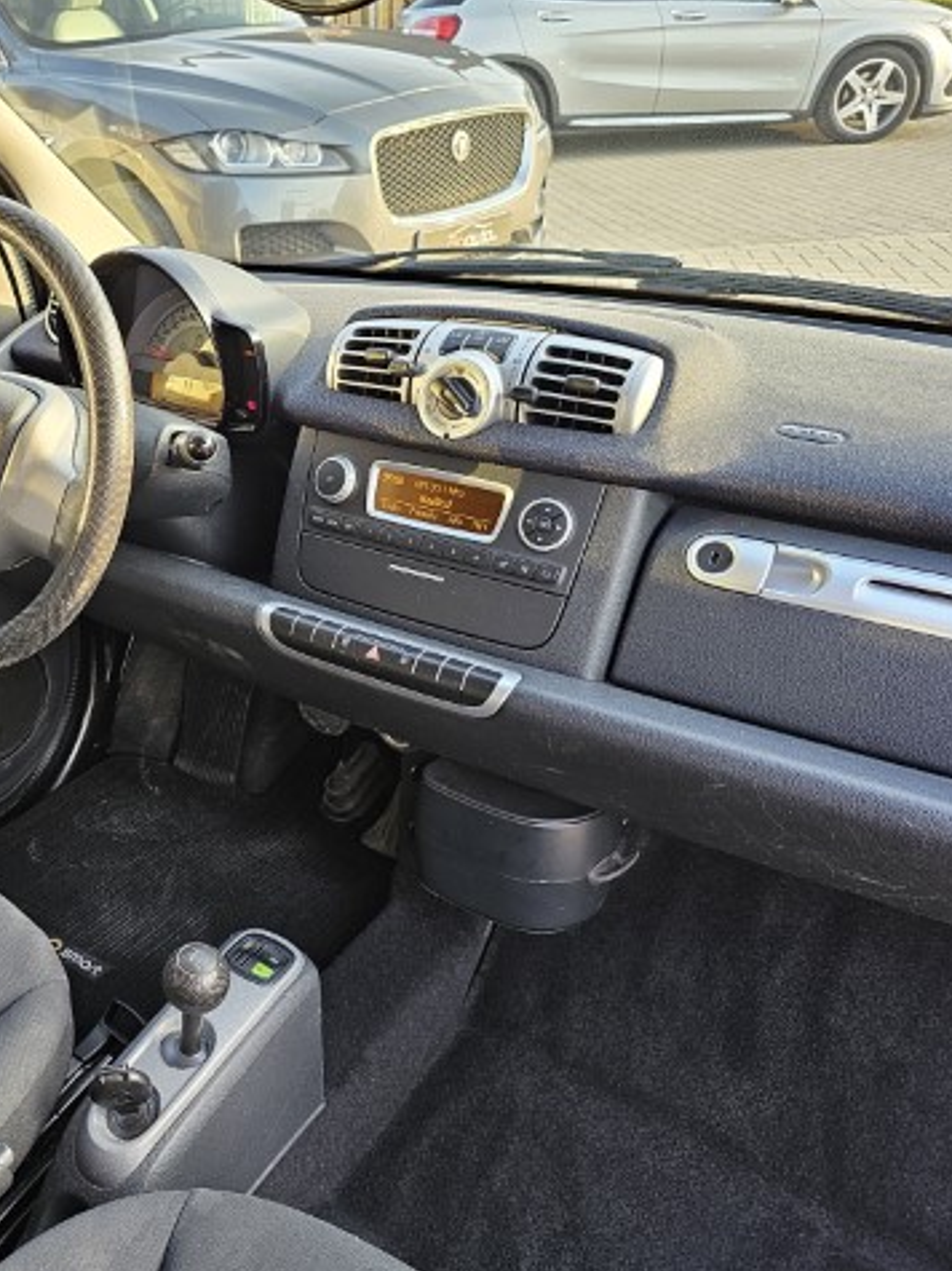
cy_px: 637
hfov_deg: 43.5
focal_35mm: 31
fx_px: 1137
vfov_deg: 58.4
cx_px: 201
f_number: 1.7
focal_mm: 6.3
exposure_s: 1/100
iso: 160
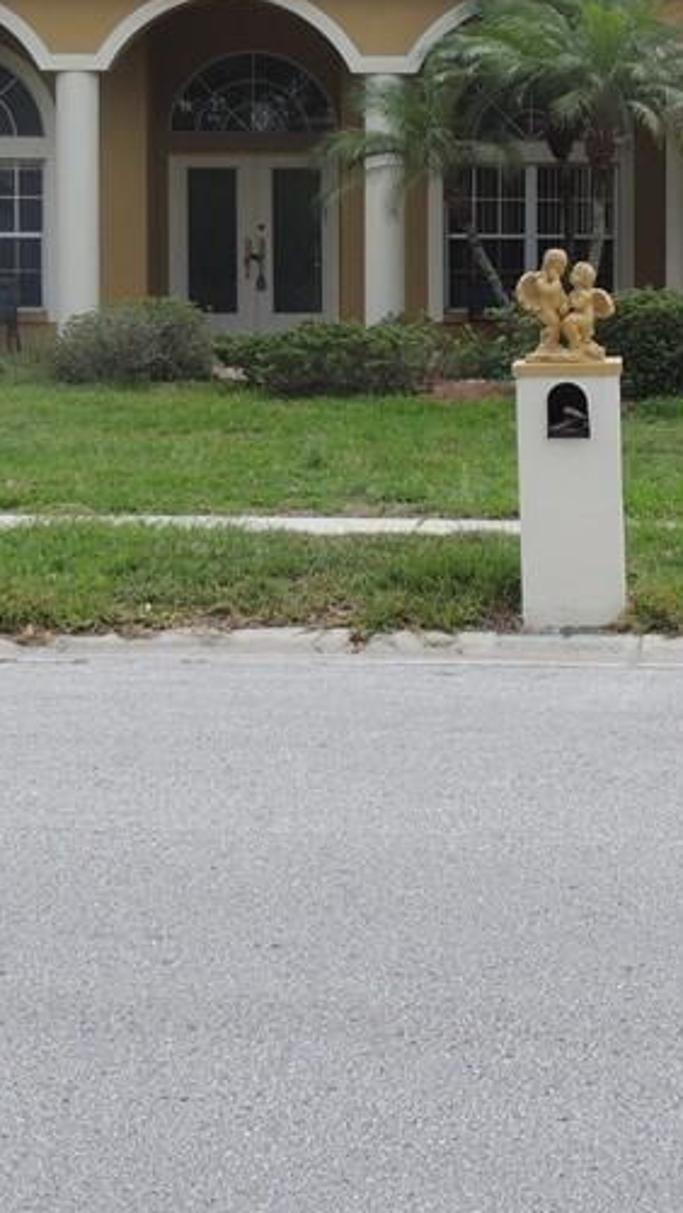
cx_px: 676
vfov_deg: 26.9
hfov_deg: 15.2
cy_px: 363
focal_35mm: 78
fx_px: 2510
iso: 100
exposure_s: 1/500
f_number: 3.3
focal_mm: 6.2
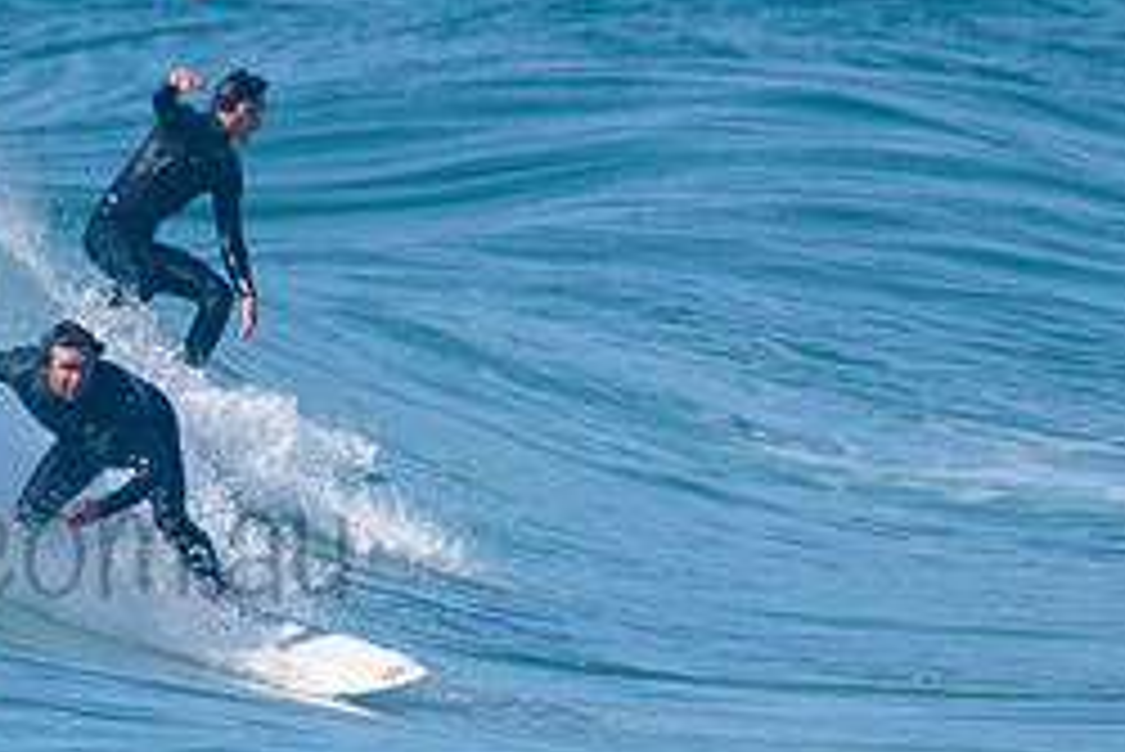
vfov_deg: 1.0
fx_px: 44430
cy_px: 297
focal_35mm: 1421
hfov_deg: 1.5
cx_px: -128
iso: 280
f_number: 5.6
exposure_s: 1/2000
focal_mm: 500
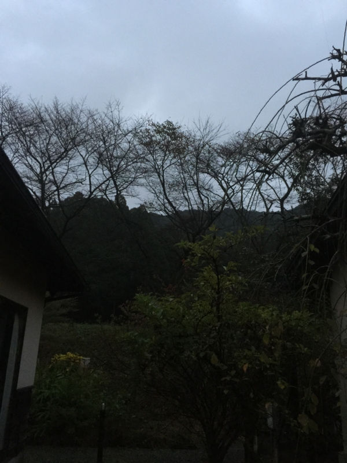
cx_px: 174
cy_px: 232
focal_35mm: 29
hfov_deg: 48.2
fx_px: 388
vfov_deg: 61.7
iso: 100
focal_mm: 4.15
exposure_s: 1/4
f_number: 2.2
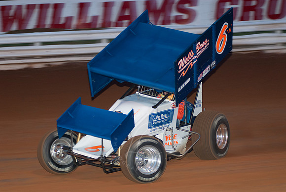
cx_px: 143
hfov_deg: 15.9
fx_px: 1026
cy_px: 96
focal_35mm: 129
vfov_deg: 10.7
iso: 250
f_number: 3.2
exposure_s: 1/250
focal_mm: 86
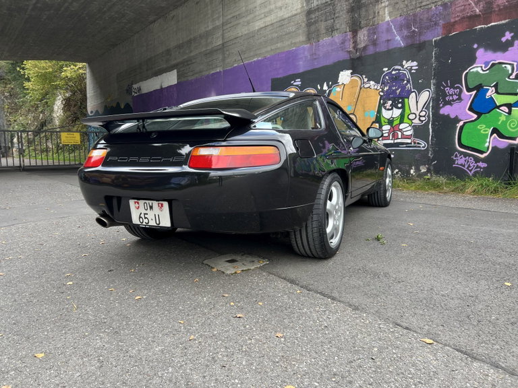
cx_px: 259
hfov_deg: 67.3
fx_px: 389
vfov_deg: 53.1
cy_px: 194
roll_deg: +0.7
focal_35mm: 26
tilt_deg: -7.2
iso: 50
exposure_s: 1/377
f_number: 1.5
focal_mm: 5.7
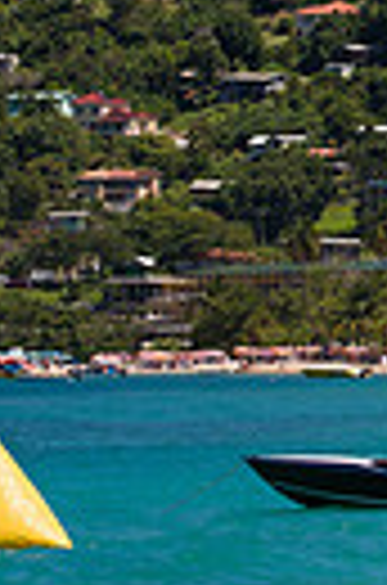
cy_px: 180
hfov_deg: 3.1
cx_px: 1215
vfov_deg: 4.9
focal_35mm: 425
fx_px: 6889
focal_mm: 95
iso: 100
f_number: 8
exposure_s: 1/640
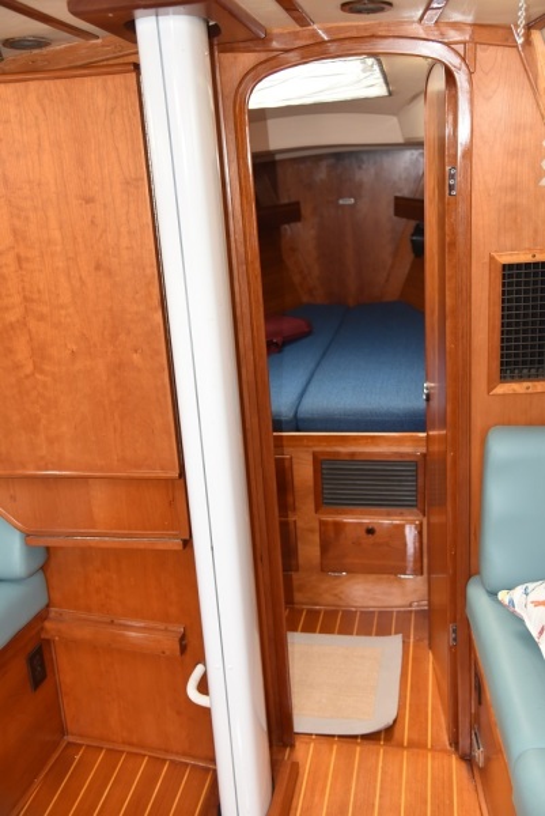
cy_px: 408
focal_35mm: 38
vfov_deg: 50.7
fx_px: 861
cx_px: 272
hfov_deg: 35.1
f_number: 4
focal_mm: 38
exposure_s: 1/60
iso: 1400
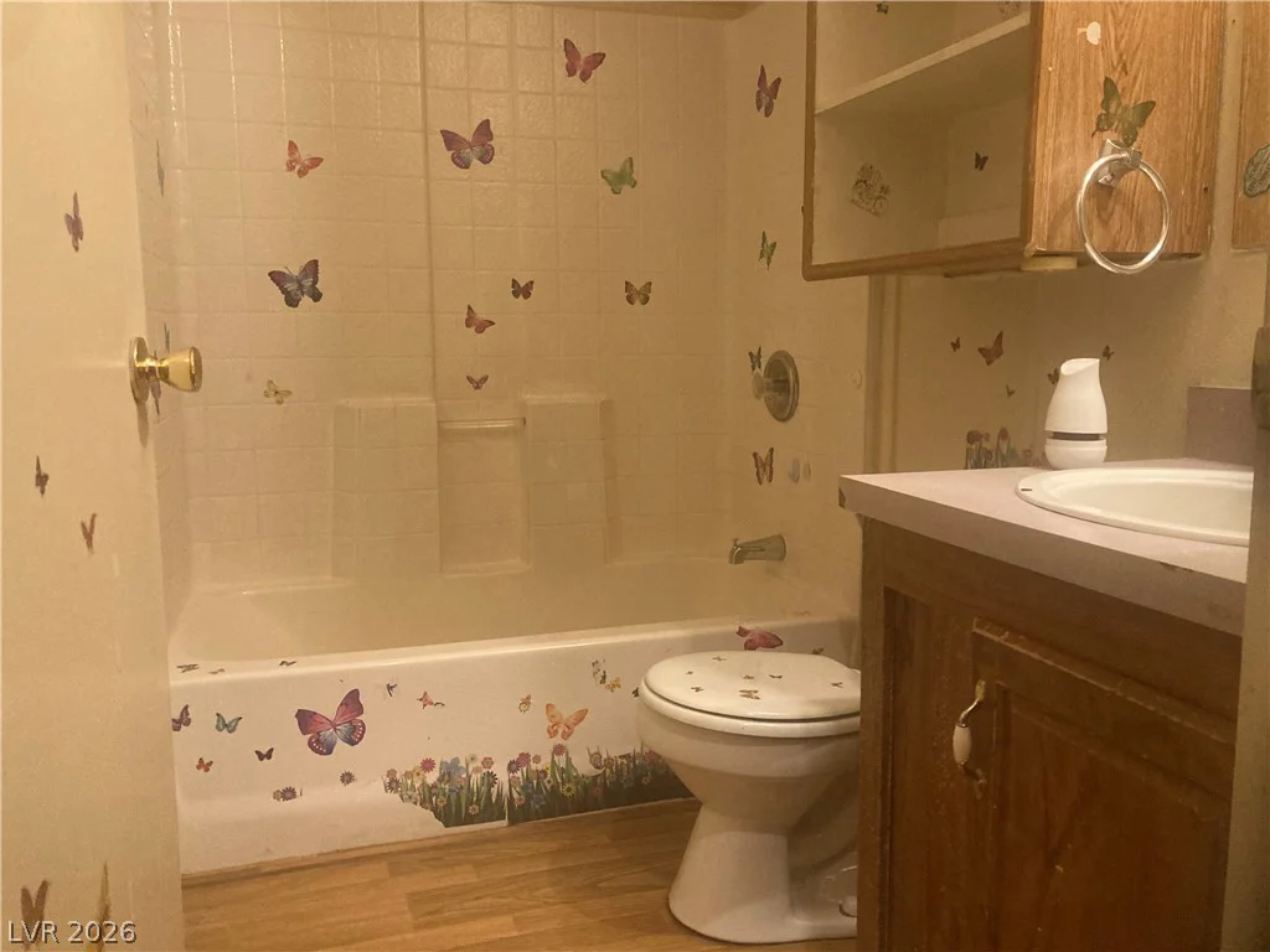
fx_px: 1027
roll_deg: +0.1
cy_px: 476
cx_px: 635
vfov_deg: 49.7
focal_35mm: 28
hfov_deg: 63.4
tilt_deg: -7.2
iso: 400
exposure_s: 1/40
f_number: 1.8
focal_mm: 3.99
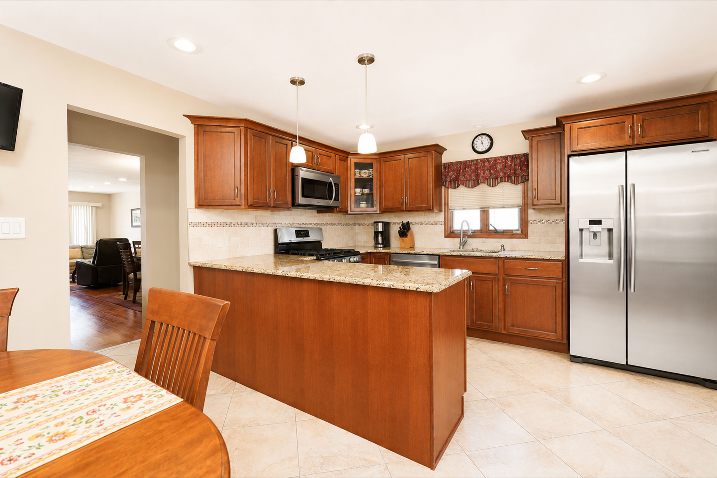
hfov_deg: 96.7
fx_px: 319
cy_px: 239
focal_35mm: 16
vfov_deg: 73.7
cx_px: 358
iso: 64
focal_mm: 16
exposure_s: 1/15
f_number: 4
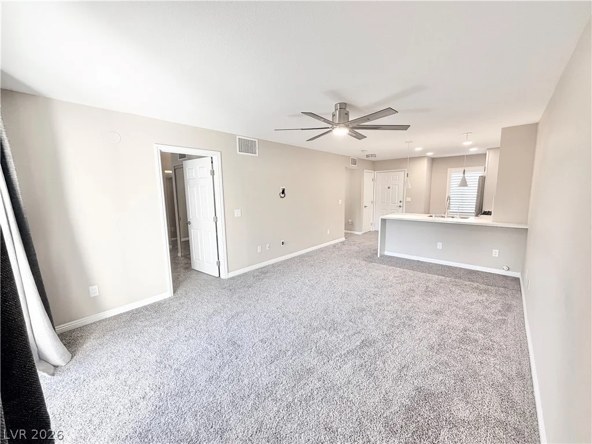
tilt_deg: -8.2
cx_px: 296
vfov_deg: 85.7
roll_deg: +1.4
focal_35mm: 14
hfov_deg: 102.1
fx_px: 239
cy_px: 222
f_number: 2.2
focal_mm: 2.22
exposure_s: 1/120
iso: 160
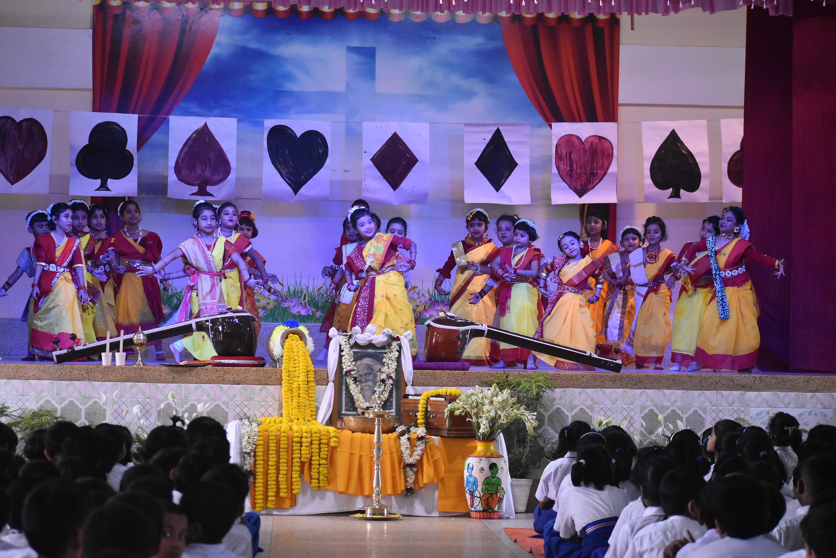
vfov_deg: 10.8
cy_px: 279
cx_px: 418
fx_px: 2961
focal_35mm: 128
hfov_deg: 16.1
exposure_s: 1/320
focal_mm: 85
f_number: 4.8
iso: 3200
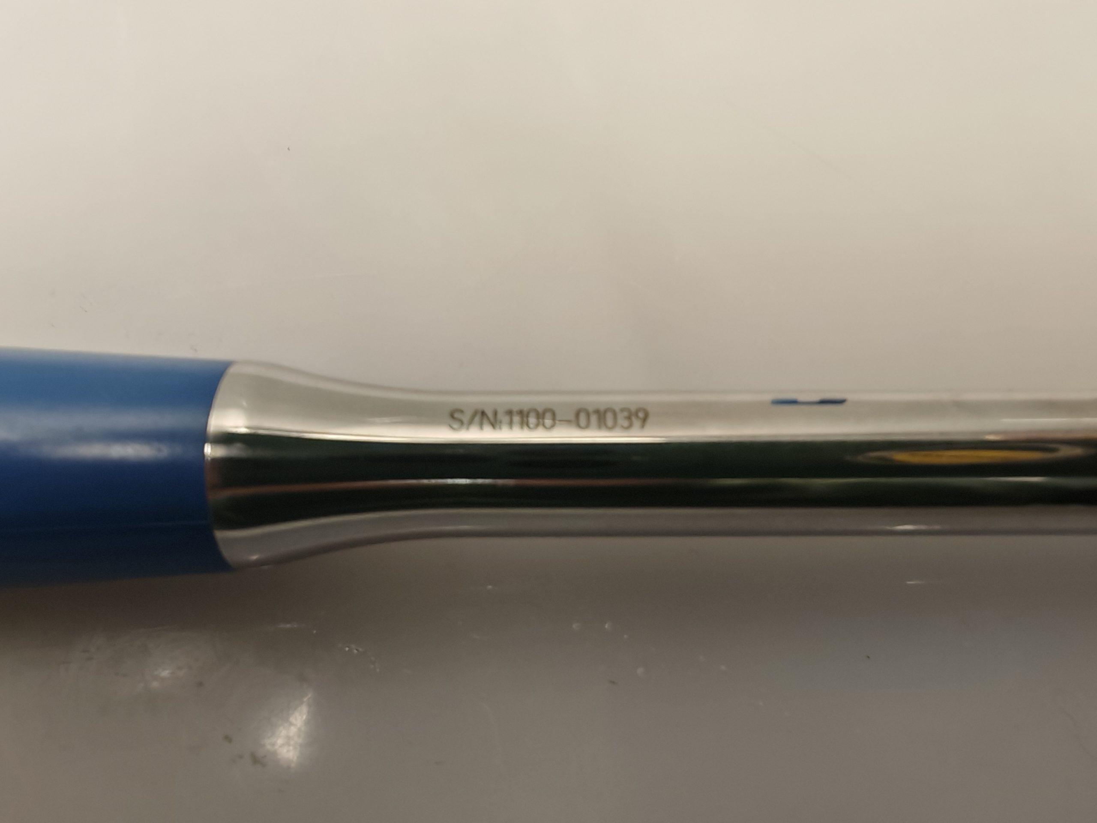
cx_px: 548
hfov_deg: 65.3
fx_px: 856
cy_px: 412
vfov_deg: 51.4
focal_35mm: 27
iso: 160
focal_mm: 1.82
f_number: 2
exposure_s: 1/50
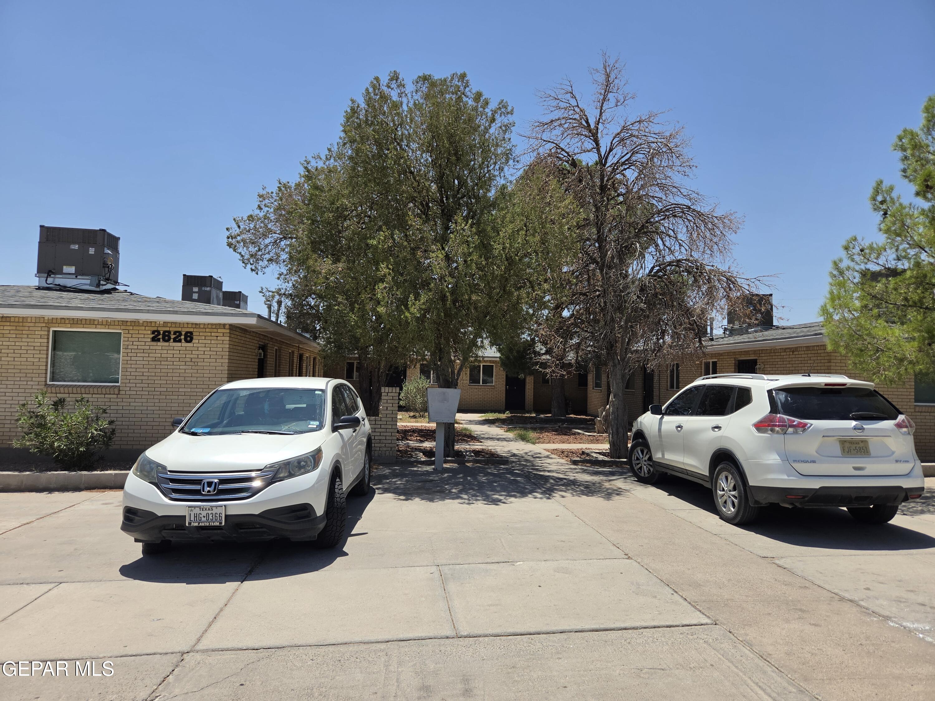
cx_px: 468
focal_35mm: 23
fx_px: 621
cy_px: 350
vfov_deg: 58.9
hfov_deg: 73.9
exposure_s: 1/5259
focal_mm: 5.4
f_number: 1.8
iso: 80
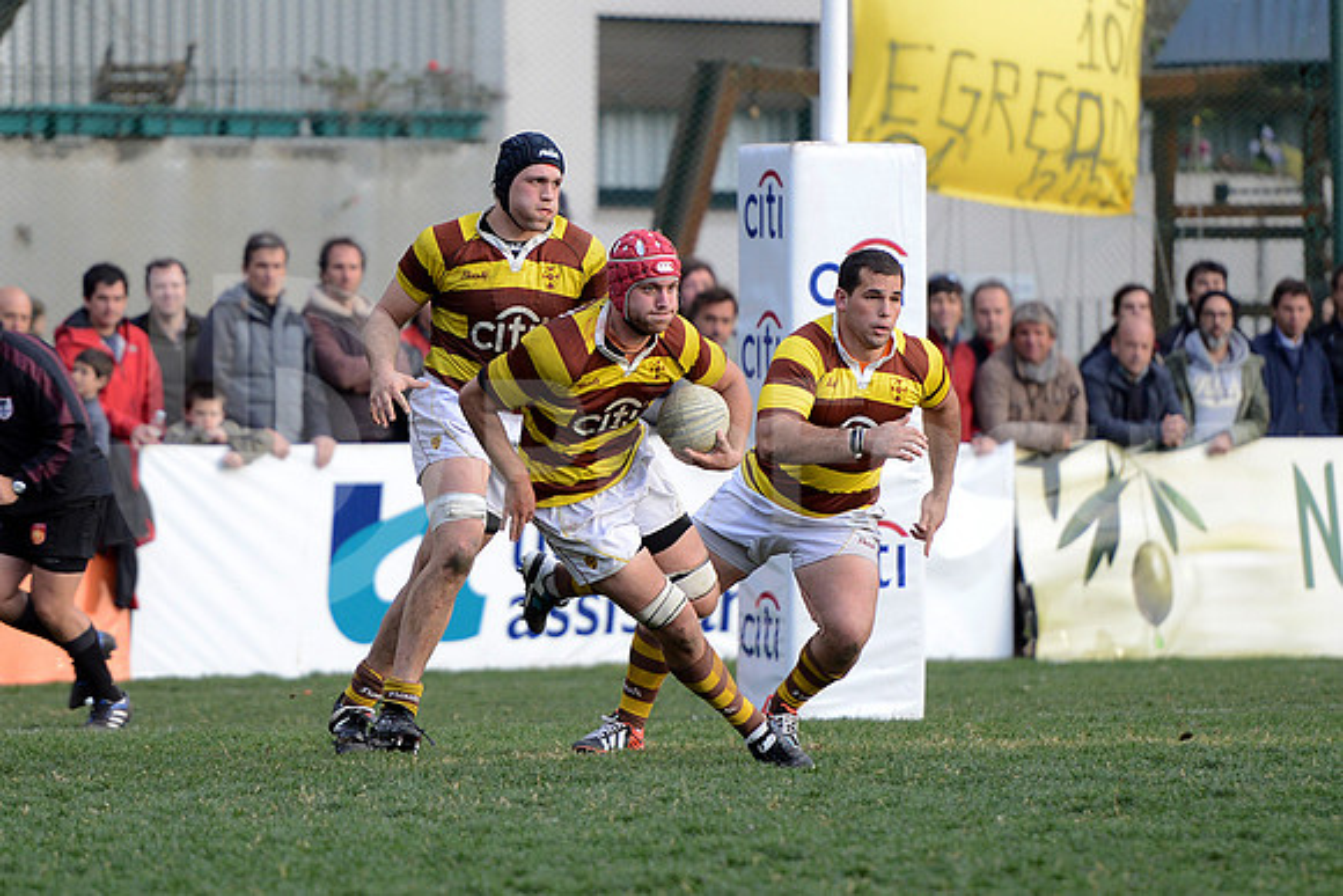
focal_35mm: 195
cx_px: 672
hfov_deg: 10.5
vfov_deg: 7.0
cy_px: 448
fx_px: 7276
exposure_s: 1/640
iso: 640
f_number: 2.8
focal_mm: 195
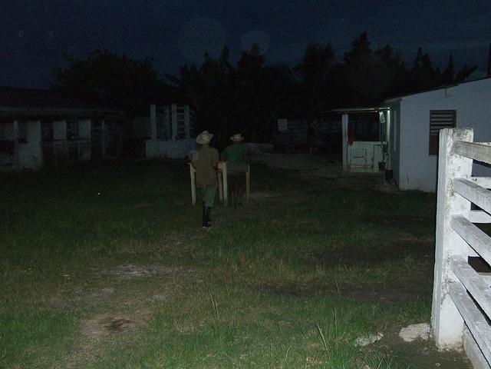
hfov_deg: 49.0
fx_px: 539
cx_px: 246
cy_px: 184
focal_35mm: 38
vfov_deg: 37.7
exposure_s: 1/60
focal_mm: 7.9
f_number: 2.8
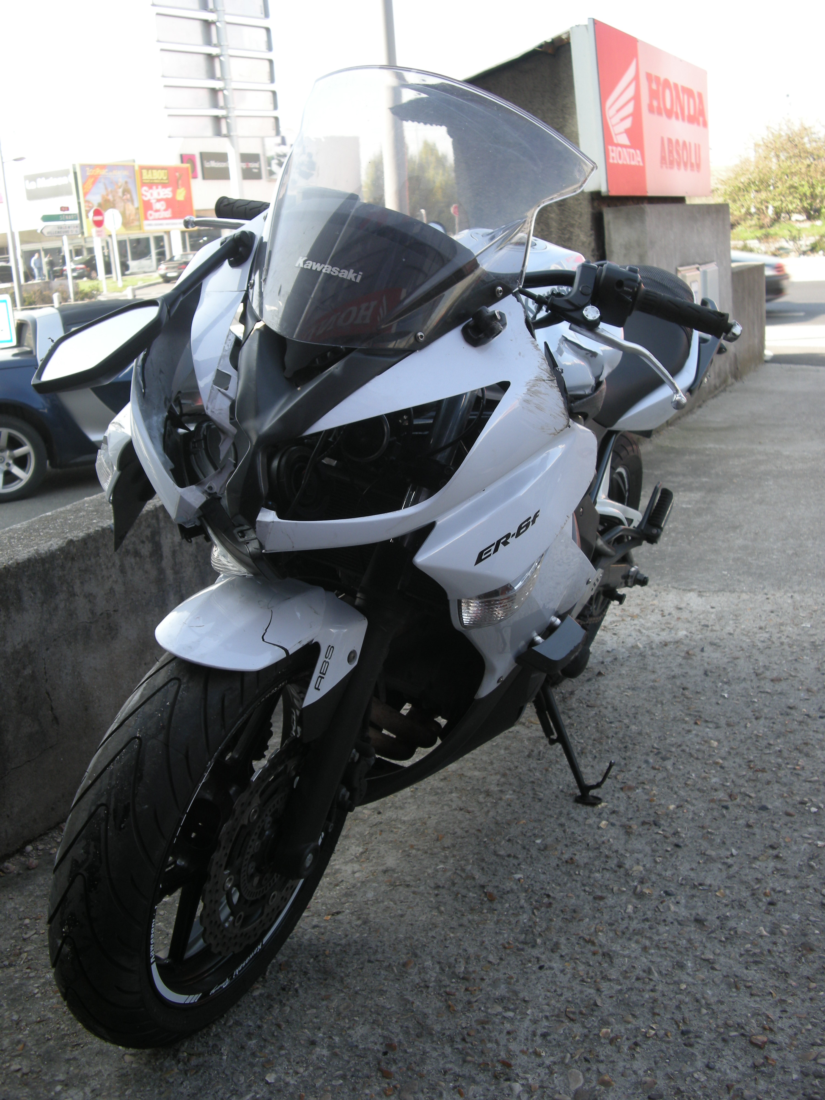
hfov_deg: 38.7
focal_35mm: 37
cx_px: 412
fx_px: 1176
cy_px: 550
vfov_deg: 50.1
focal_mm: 7.9
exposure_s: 1/129
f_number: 2.8
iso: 64
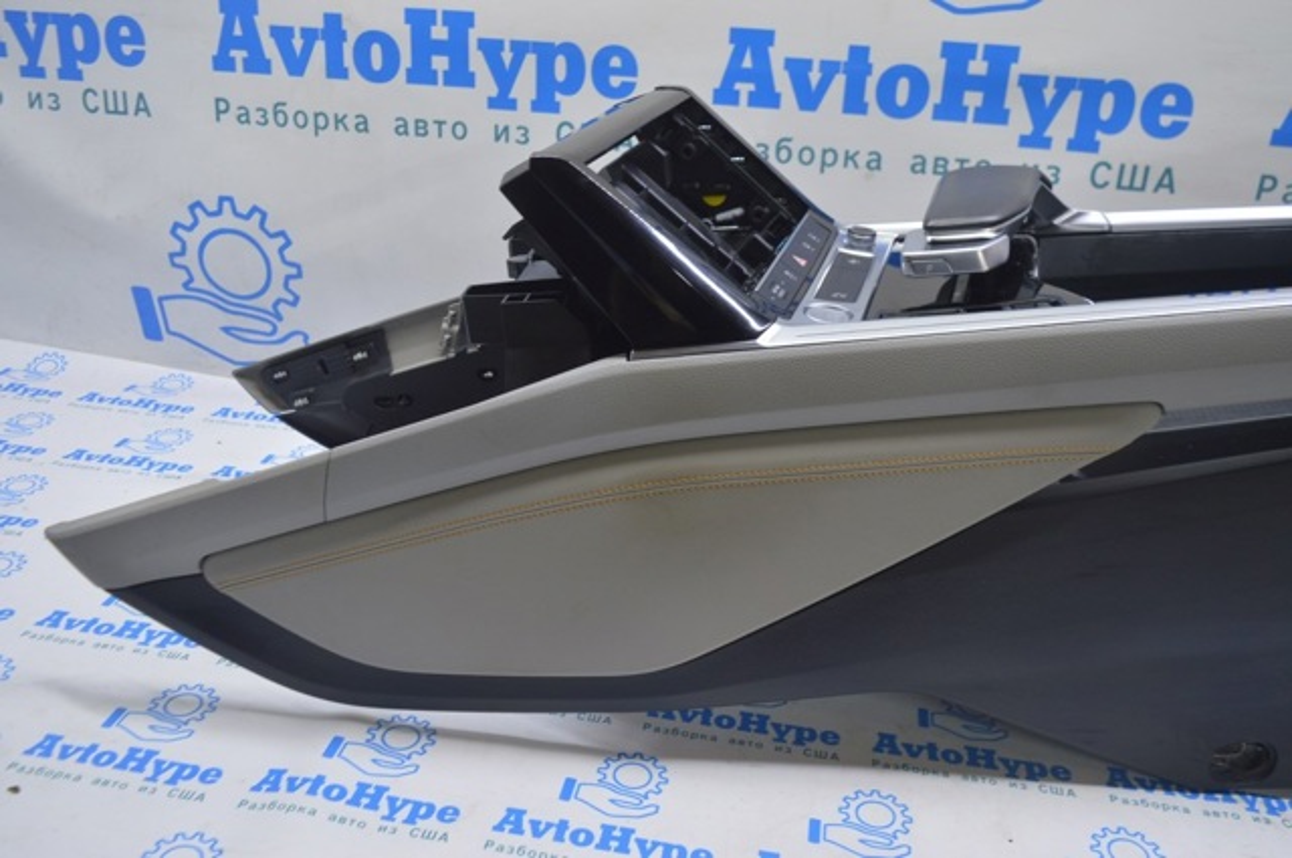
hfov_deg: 57.3
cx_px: 646
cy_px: 429
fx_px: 1183
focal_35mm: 33
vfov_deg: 39.9
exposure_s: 1/20
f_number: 5.6
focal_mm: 22
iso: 400
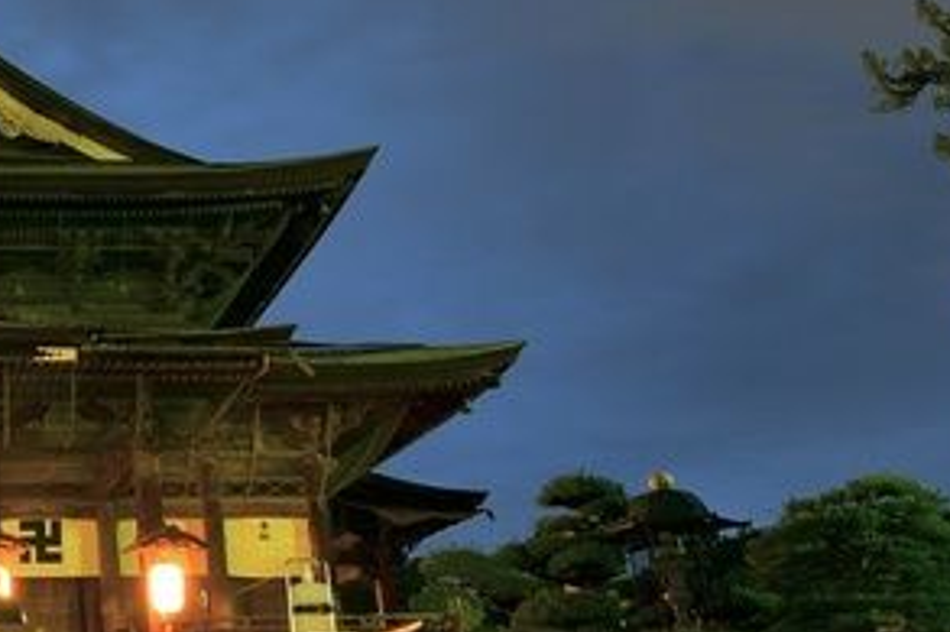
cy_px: 245
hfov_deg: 34.6
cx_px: -76
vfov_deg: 26.9
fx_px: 1319
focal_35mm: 50
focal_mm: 18
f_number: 11
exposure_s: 30
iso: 64
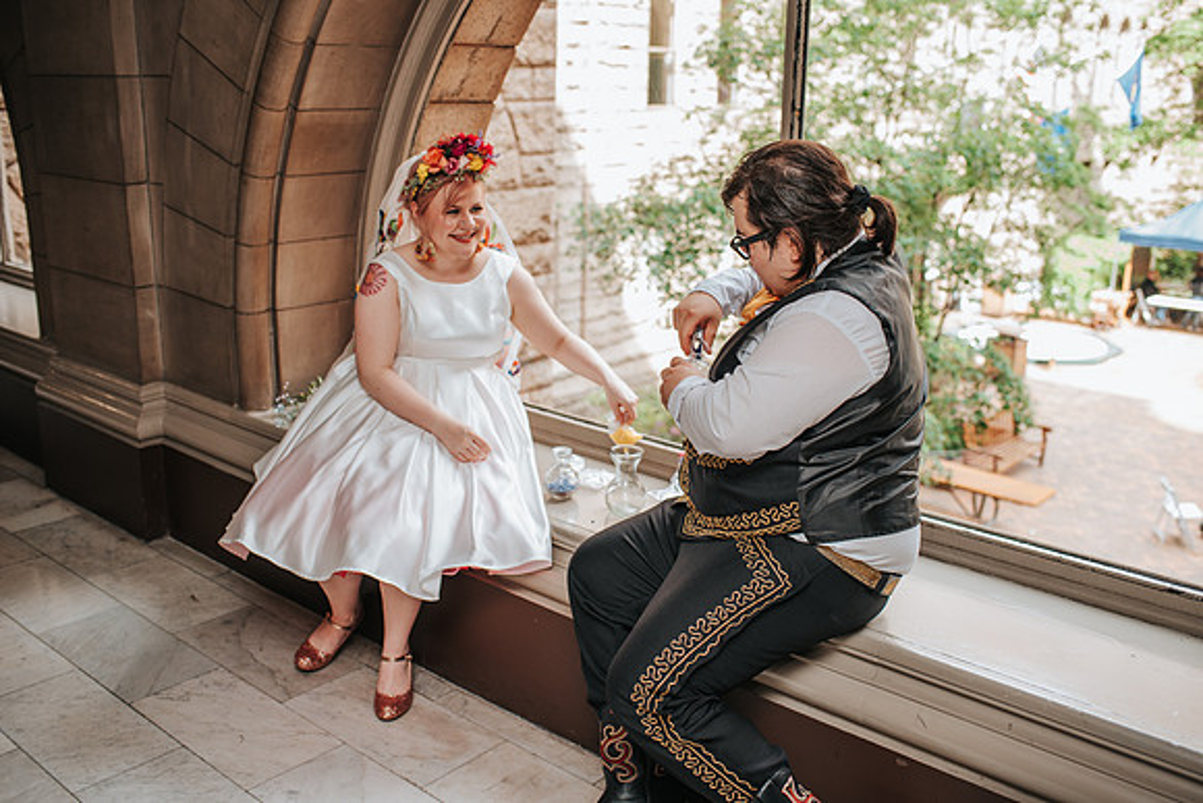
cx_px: 602
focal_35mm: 35
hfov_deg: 54.4
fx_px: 1170
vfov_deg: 37.9
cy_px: 402
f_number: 3.2
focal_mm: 35
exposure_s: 1/200
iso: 250
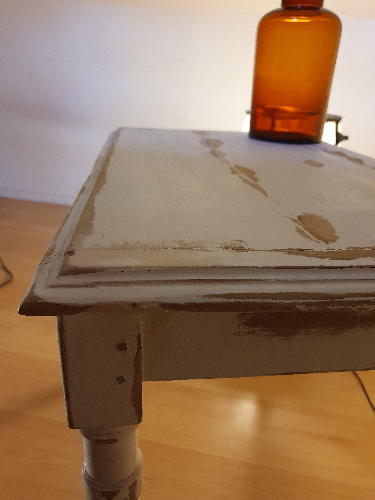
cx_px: 188
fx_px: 376
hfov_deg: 53.1
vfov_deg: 67.3
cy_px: 250
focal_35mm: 26
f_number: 1.5
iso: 400
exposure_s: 1/50
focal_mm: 4.32
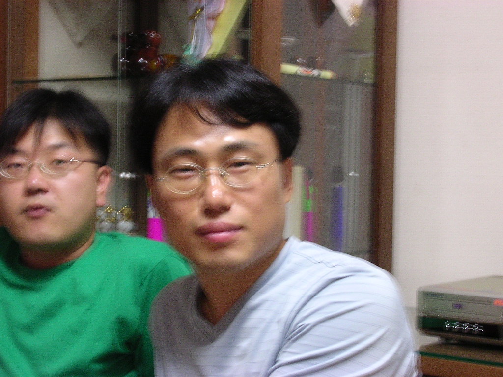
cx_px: 252
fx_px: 1104
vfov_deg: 19.4
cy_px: 188
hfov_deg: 25.7
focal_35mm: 76
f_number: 3.9
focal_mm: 11.6
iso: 290
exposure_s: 1/3.4
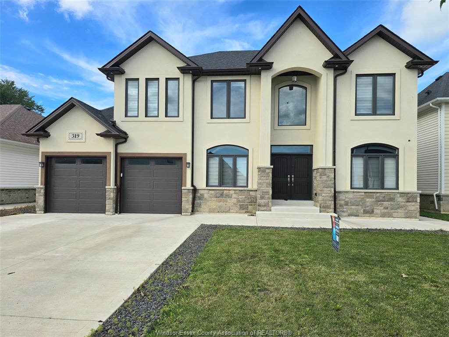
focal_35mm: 23
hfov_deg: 73.9
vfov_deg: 58.9
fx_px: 298
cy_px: 168
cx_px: 224
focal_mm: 6.3
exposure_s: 1/588
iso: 12
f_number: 1.7
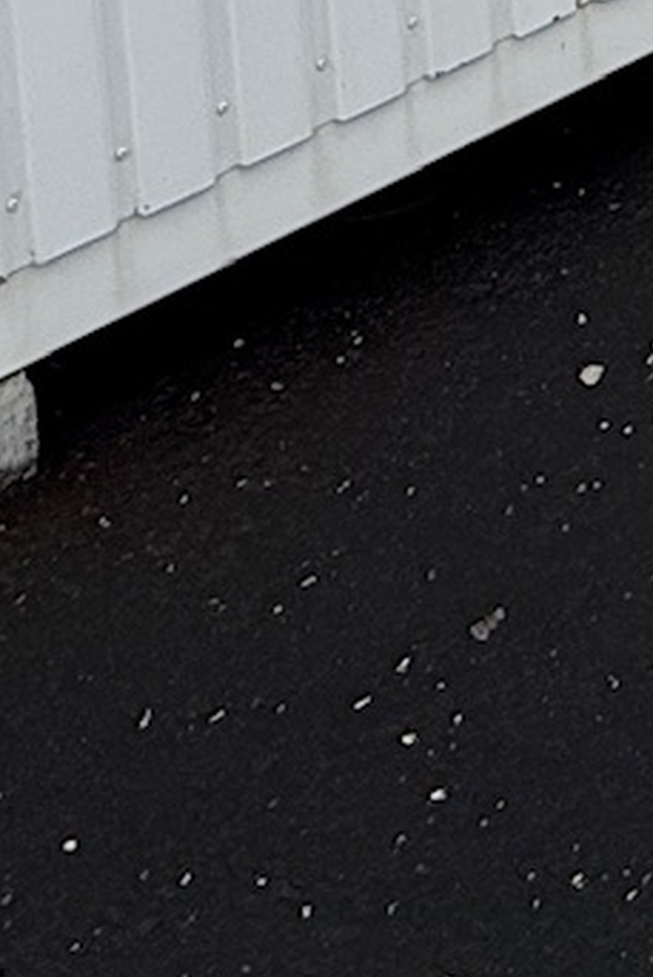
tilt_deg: -4.7
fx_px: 2365
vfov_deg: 16.0
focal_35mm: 87
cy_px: -1151
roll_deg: +1.2
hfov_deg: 14.0
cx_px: 1161
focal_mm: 2.22
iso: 50
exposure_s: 1/1017
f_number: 2.2
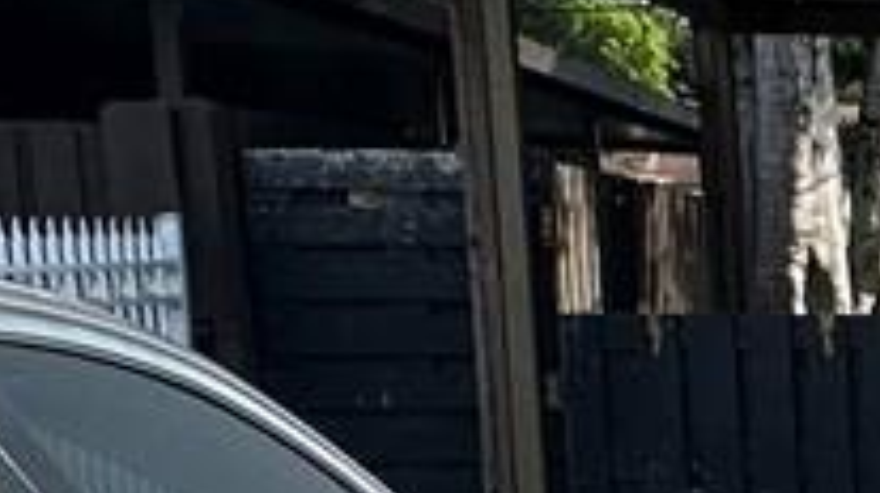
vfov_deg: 10.1
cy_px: 620
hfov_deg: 14.1
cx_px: 1951
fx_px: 2751
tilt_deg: -6.8
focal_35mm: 118
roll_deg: +0.2
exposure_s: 1/812
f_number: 2.2
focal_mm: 2.22
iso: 40
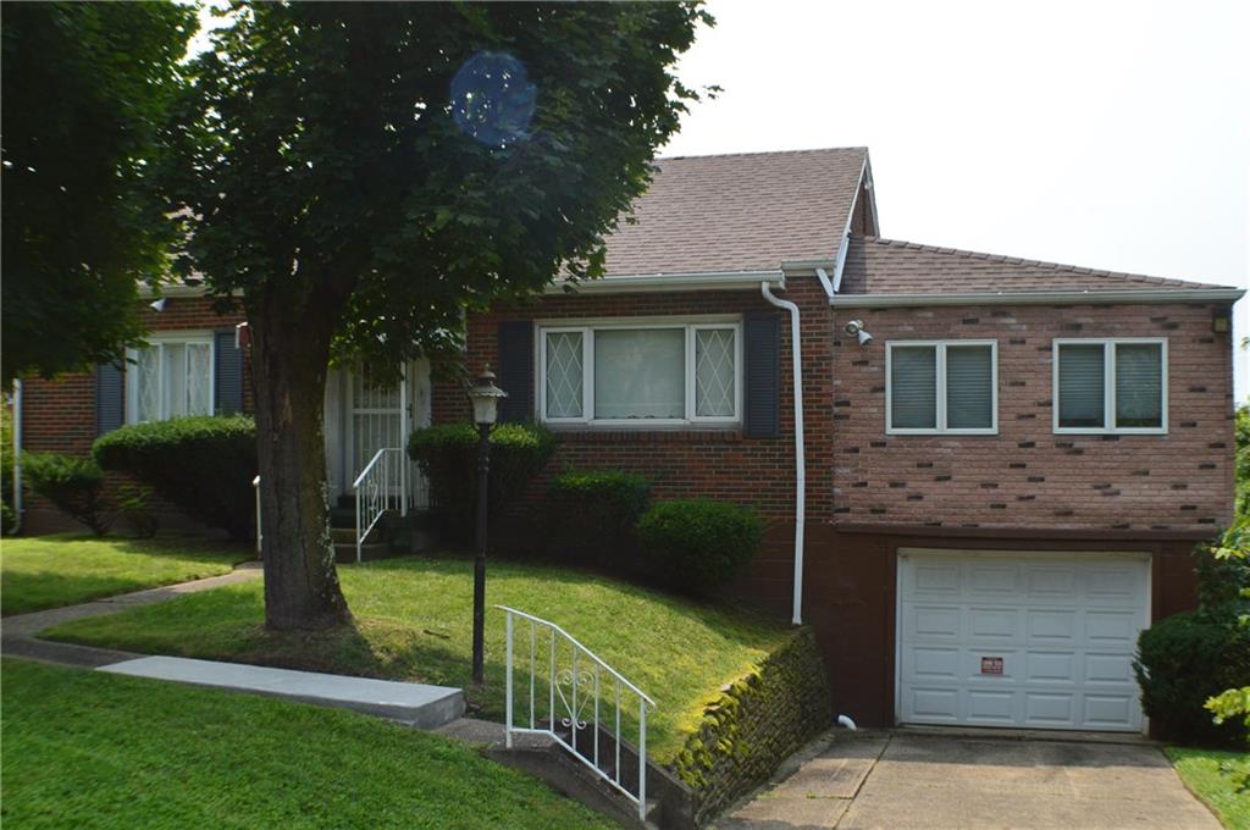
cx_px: 625
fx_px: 1821
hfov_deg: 37.9
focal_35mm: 52
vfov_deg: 25.7
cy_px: 415
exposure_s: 1/320
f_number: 10
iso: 400
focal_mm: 35
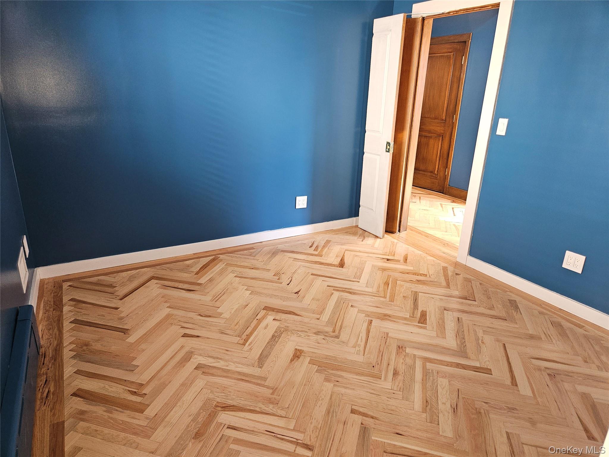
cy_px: 228
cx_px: 304
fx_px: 405
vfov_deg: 58.9
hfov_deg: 73.9
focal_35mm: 23
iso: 100
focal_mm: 5.4
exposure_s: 1/24
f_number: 1.8
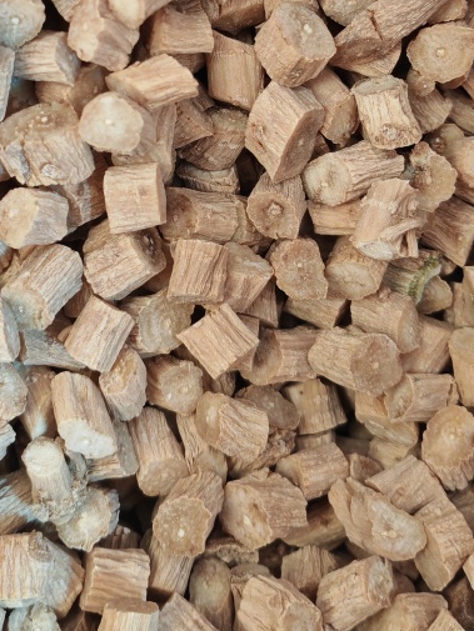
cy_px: 86
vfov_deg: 32.4
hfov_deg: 25.6
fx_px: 1040
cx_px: 206
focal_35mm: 57
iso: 500
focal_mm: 5.52
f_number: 1.95
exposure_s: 1/50
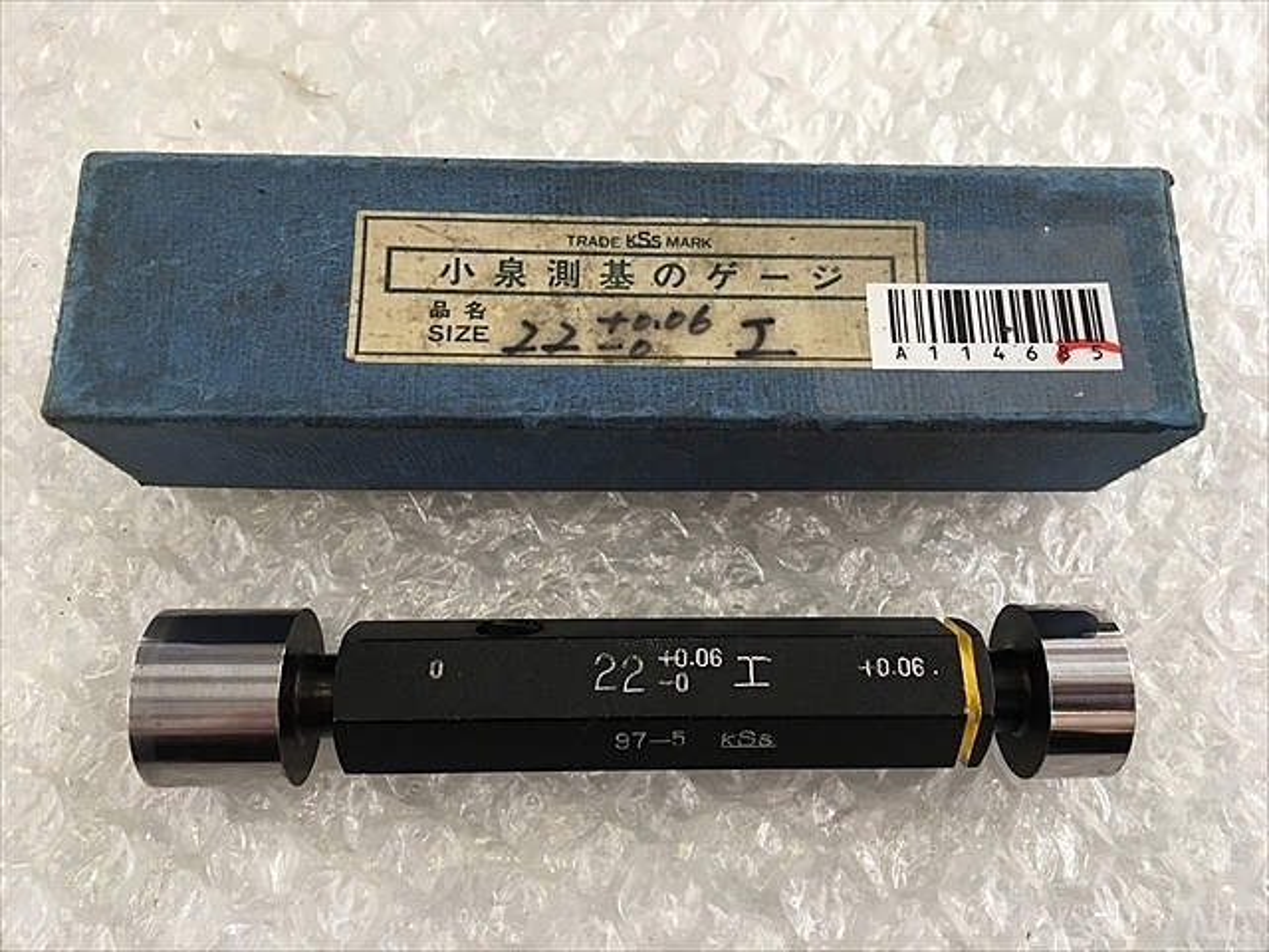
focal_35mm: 29
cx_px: 634
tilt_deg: -73.0
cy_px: 476
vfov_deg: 48.2
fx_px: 1063
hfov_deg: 61.7
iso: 25
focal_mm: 4.15
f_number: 2.2
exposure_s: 1/40
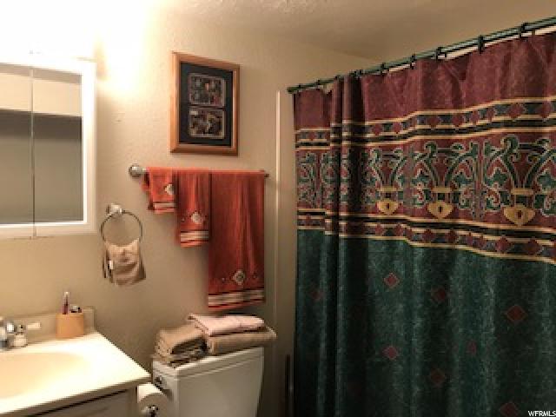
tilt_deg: -2.5
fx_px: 450
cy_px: 208
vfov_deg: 49.7
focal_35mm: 28
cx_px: 278
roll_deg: -0.1
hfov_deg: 63.4
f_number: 1.8
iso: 40
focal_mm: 3.99
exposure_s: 1/20
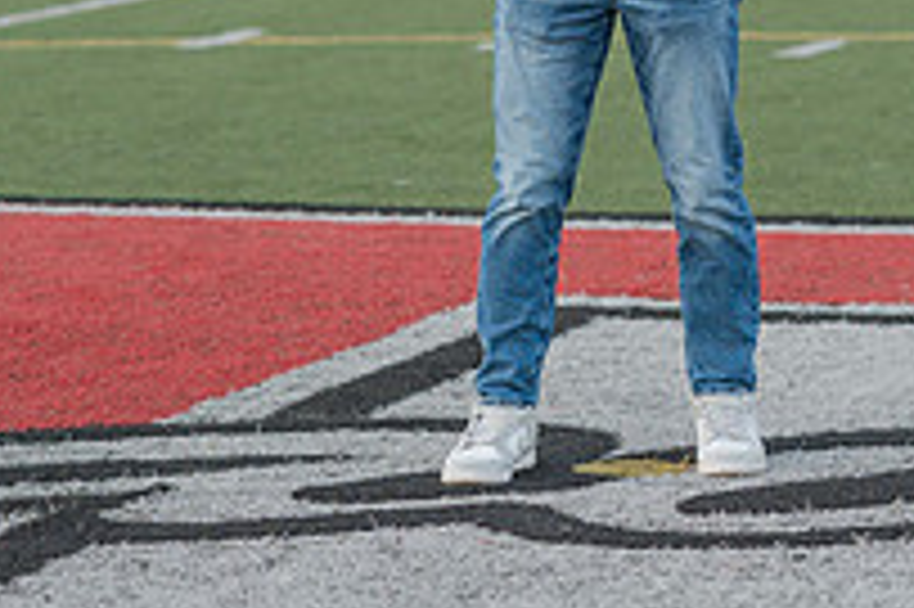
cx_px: 635
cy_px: -139
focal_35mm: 261
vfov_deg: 5.2
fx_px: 6621
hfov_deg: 7.9
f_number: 2.5
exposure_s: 1/100
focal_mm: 85
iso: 50
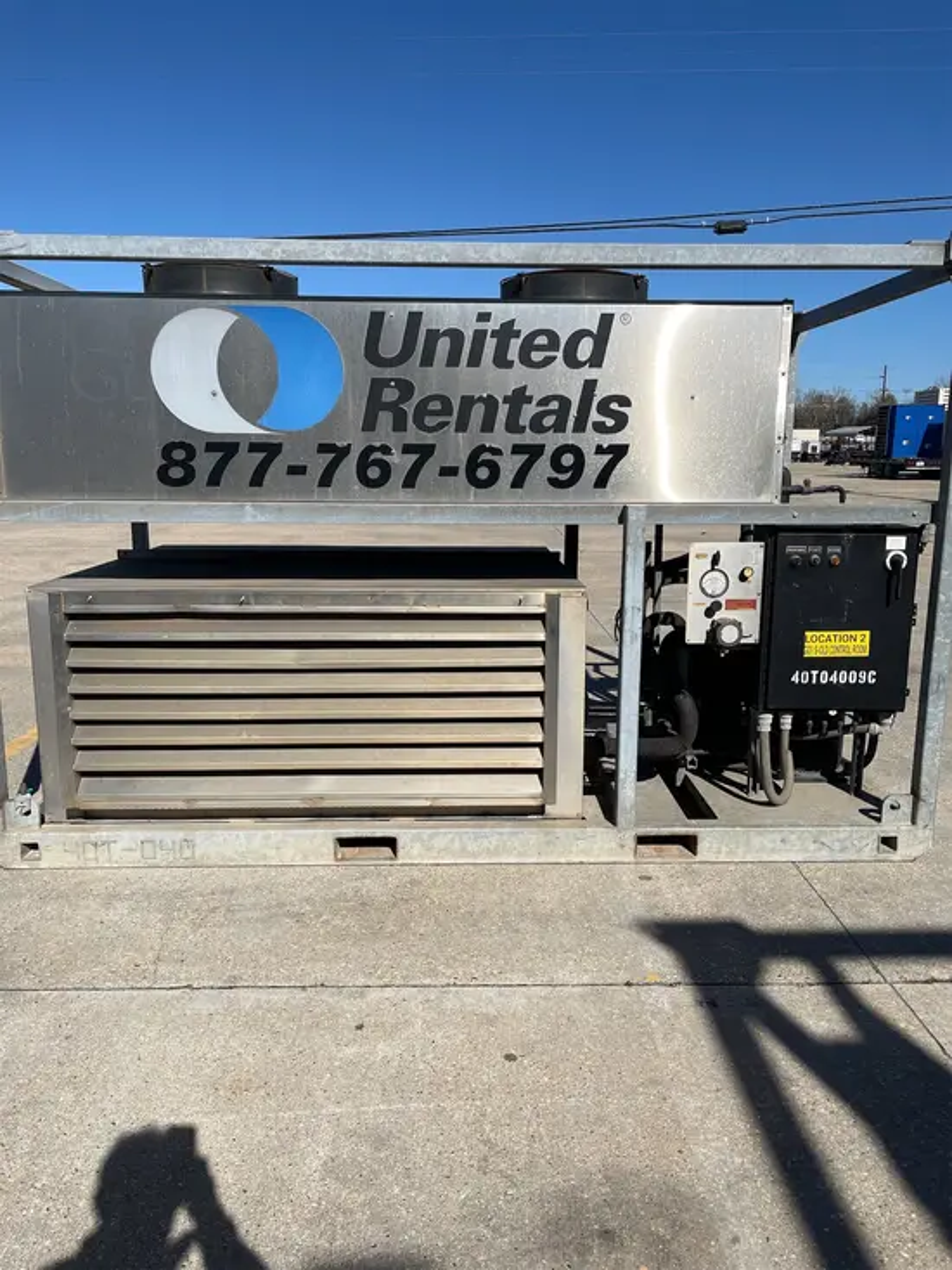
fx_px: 953
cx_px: 476
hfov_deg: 53.1
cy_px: 635
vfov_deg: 67.3
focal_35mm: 26
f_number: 1.6
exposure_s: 1/5848
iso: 50
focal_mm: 5.1
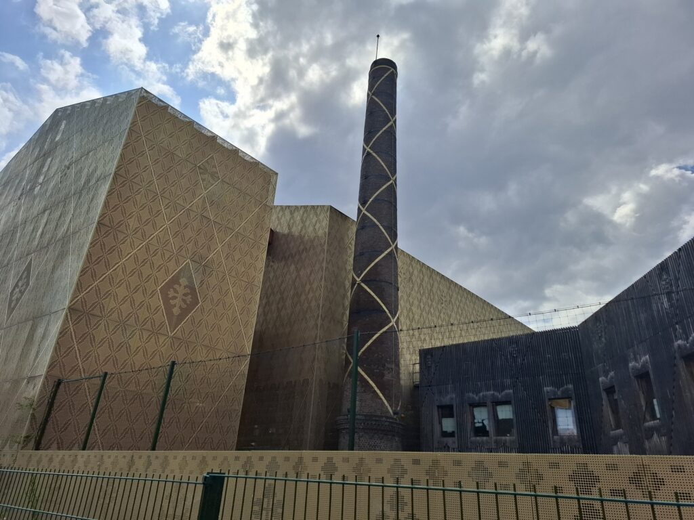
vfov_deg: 58.9
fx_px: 461
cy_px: 260
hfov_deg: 73.9
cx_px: 347
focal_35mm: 23
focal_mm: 5.54
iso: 50
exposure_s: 1/4695
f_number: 1.8
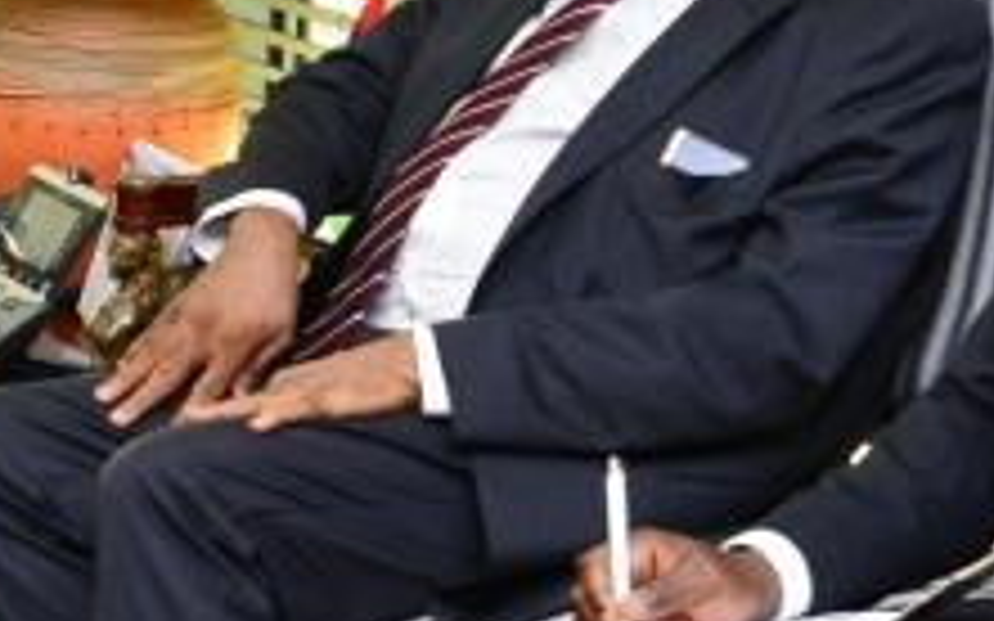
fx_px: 4360
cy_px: 531
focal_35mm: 161
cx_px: -423
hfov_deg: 12.5
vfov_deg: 8.1
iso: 1600
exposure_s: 1/160
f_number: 7.1
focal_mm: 34
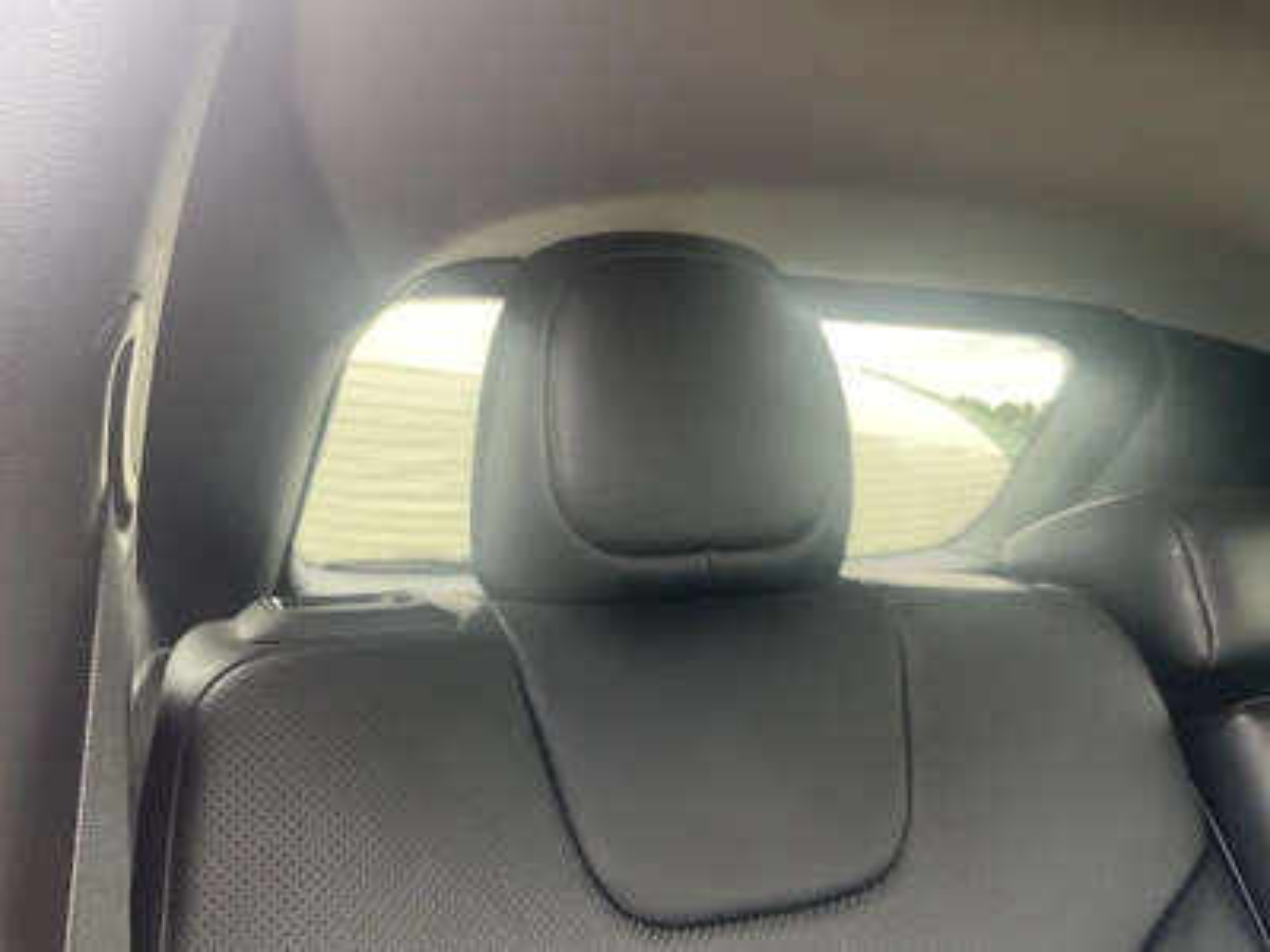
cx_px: 635
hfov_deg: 61.7
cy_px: 476
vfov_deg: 48.2
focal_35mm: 29
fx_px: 1064
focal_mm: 3
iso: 64
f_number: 1.8
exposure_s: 1/87
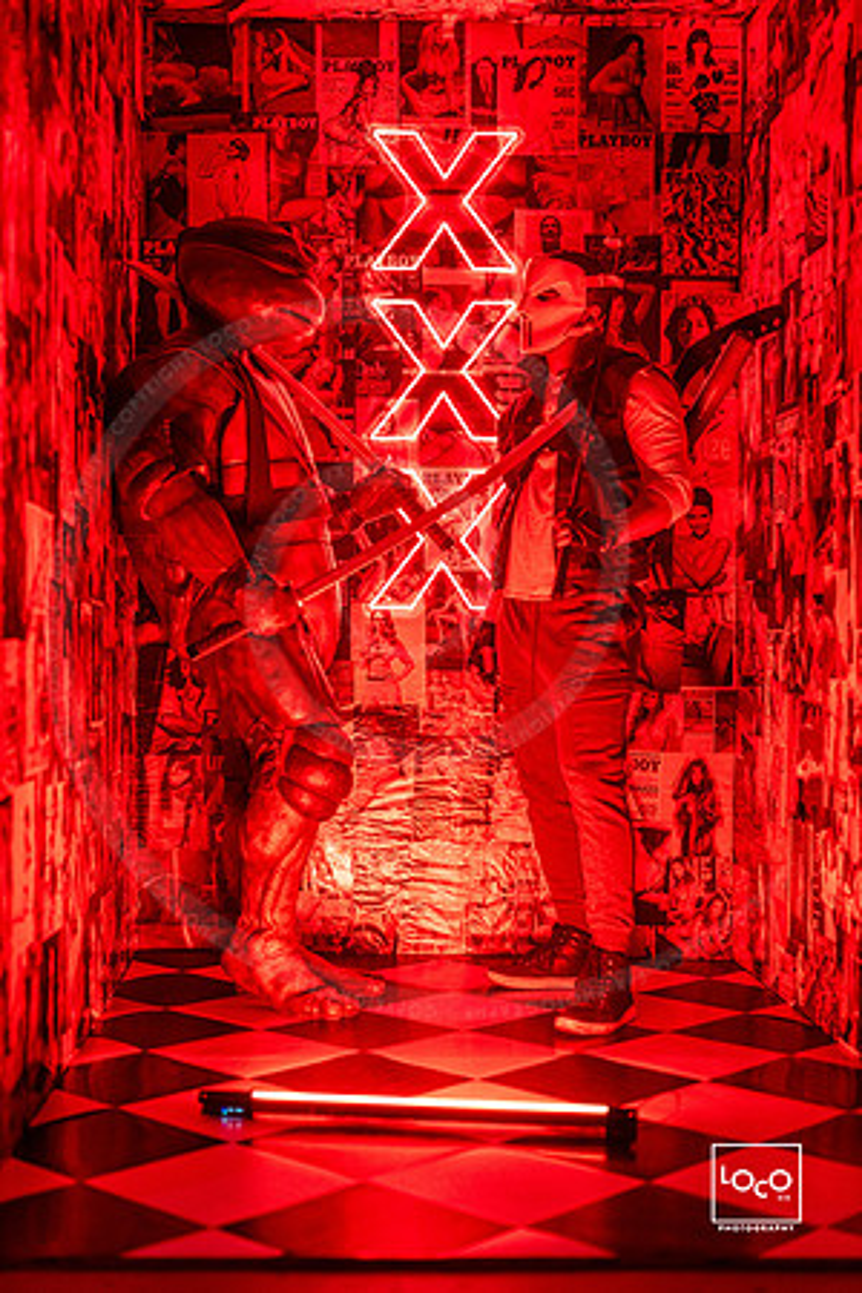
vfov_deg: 39.6
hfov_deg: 27.0
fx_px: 1796
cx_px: 431
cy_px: 646
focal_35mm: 50
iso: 1250
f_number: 1.8
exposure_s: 1/250
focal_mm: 50
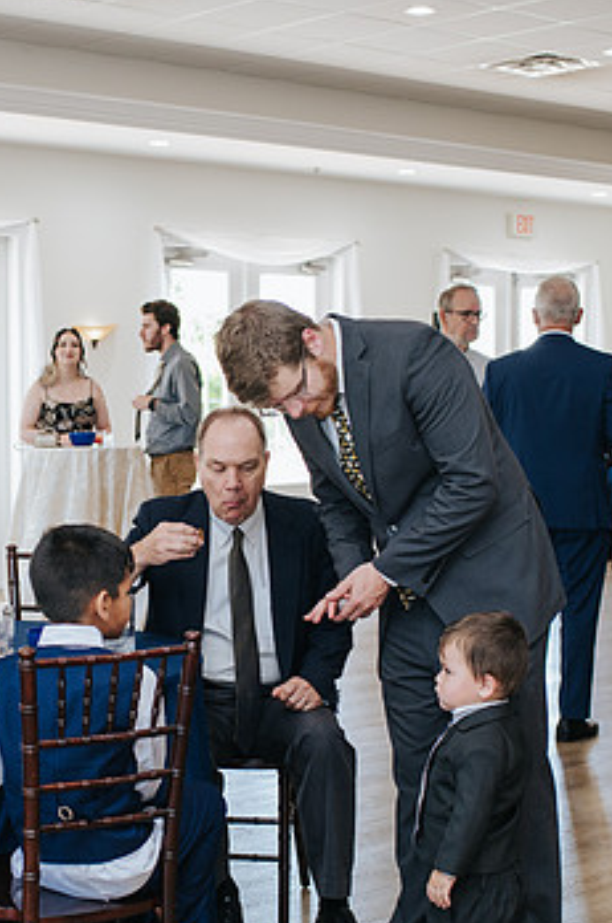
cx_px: 116
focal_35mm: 68
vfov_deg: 29.6
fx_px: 1739
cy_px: 581
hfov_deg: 19.7
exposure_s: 1/200
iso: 800
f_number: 3.5
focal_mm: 35
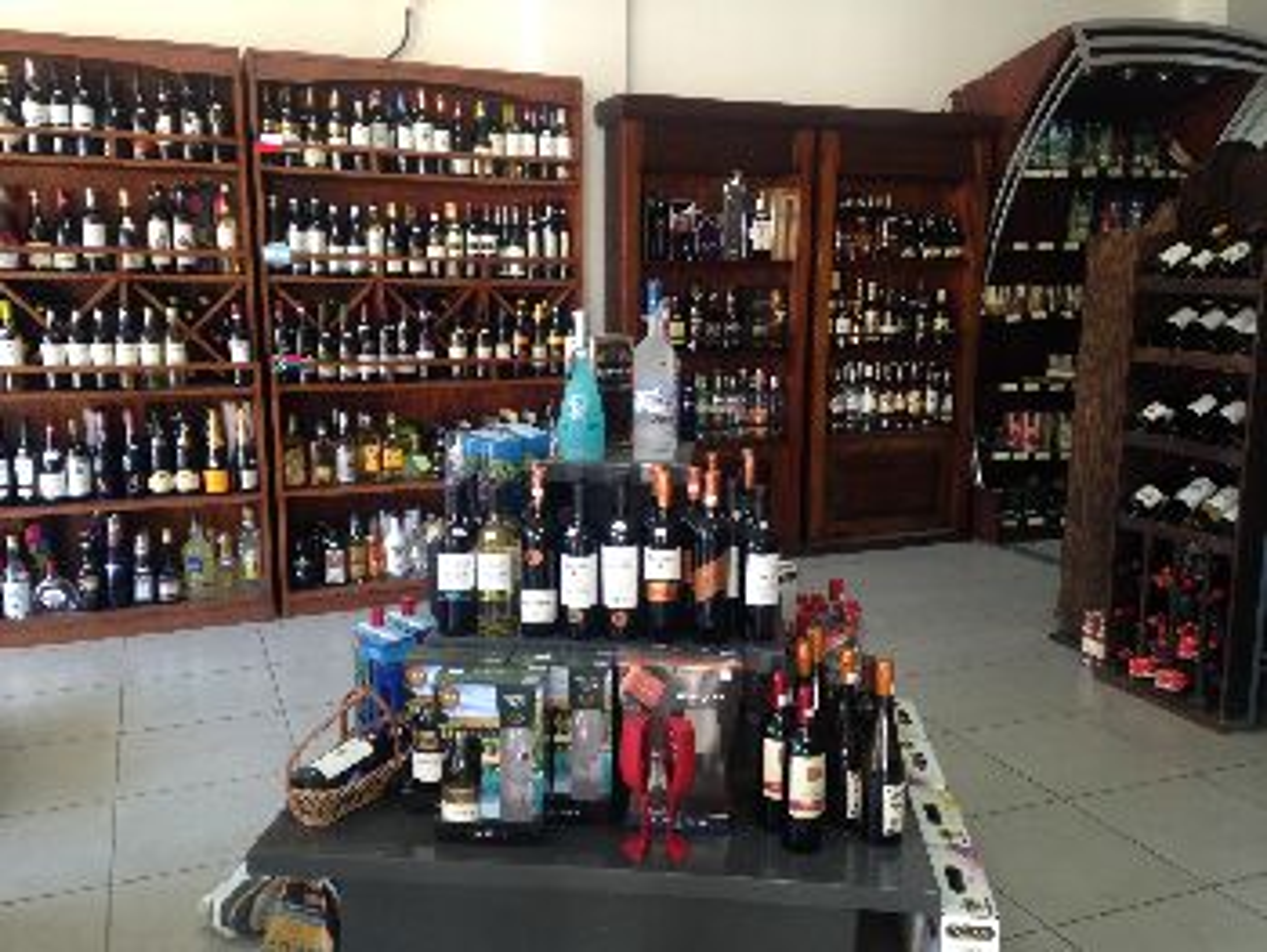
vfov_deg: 43.0
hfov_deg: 55.3
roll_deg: -0.5
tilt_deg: -10.5
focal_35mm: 33
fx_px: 1209
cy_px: 476
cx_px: 634
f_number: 2.4
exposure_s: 1/20
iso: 50
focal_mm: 4.12
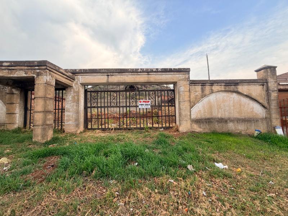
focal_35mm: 14
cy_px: 108
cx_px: 144
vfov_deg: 85.7
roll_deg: +1.6
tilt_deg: +4.3
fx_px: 116
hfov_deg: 102.1
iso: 40
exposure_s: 1/209
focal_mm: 2.22
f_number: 2.2
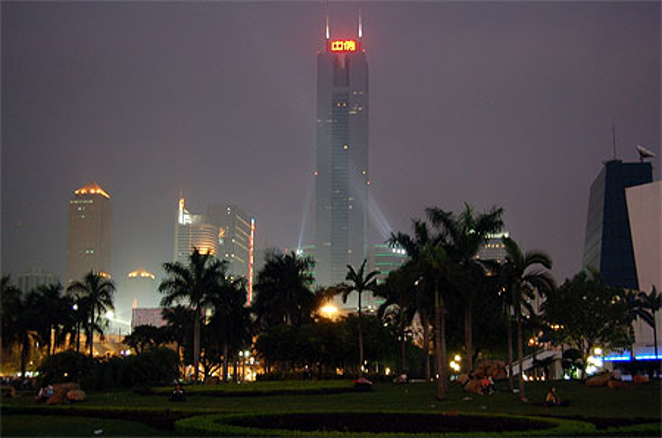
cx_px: 331
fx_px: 881
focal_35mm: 48
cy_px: 219
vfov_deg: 27.9
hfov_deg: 41.2
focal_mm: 32
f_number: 5
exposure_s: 1/3
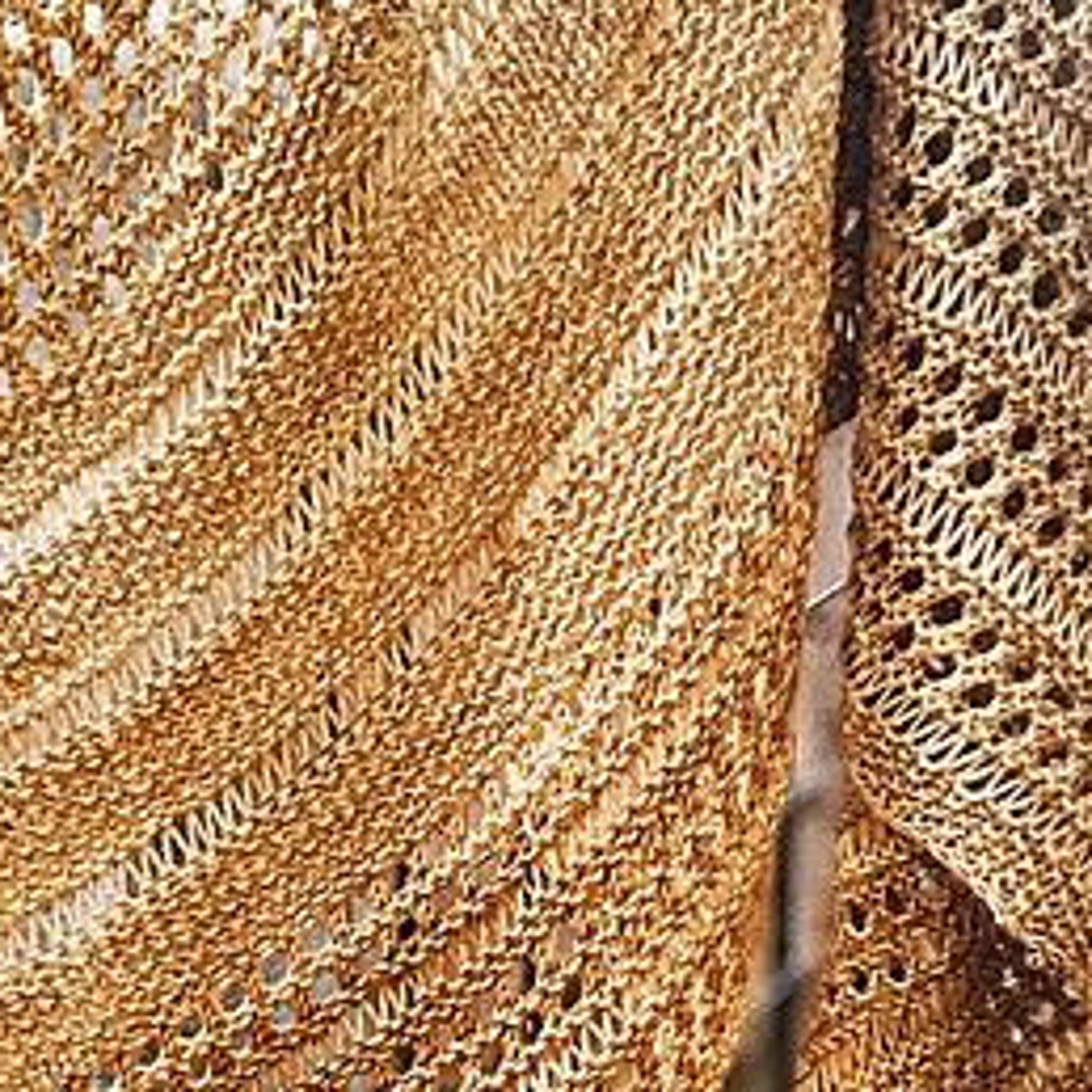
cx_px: 453
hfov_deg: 24.6
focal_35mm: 70
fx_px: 2498
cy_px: 1071
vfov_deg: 23.7
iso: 125
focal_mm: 2.87
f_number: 2.2
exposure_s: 1/60
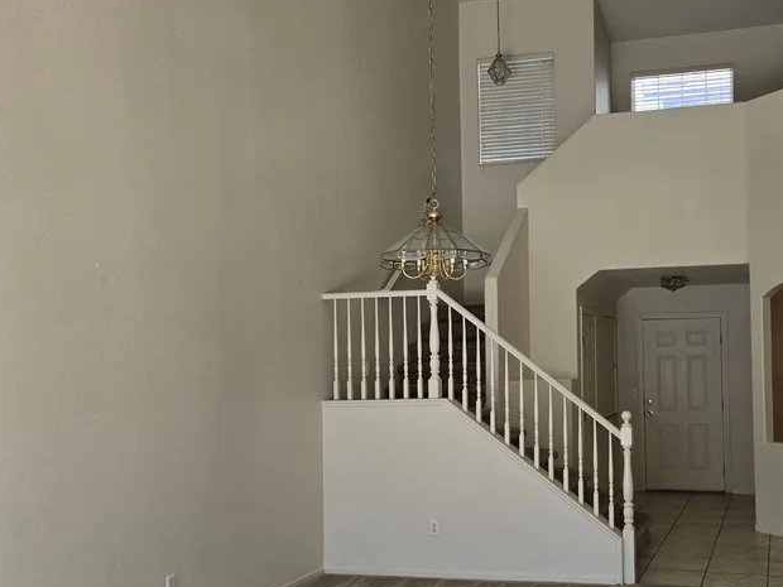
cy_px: 351
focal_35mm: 38
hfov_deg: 47.3
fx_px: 860
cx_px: 578
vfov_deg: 37.6
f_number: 1.8
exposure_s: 1/180
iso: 64
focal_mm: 5.4
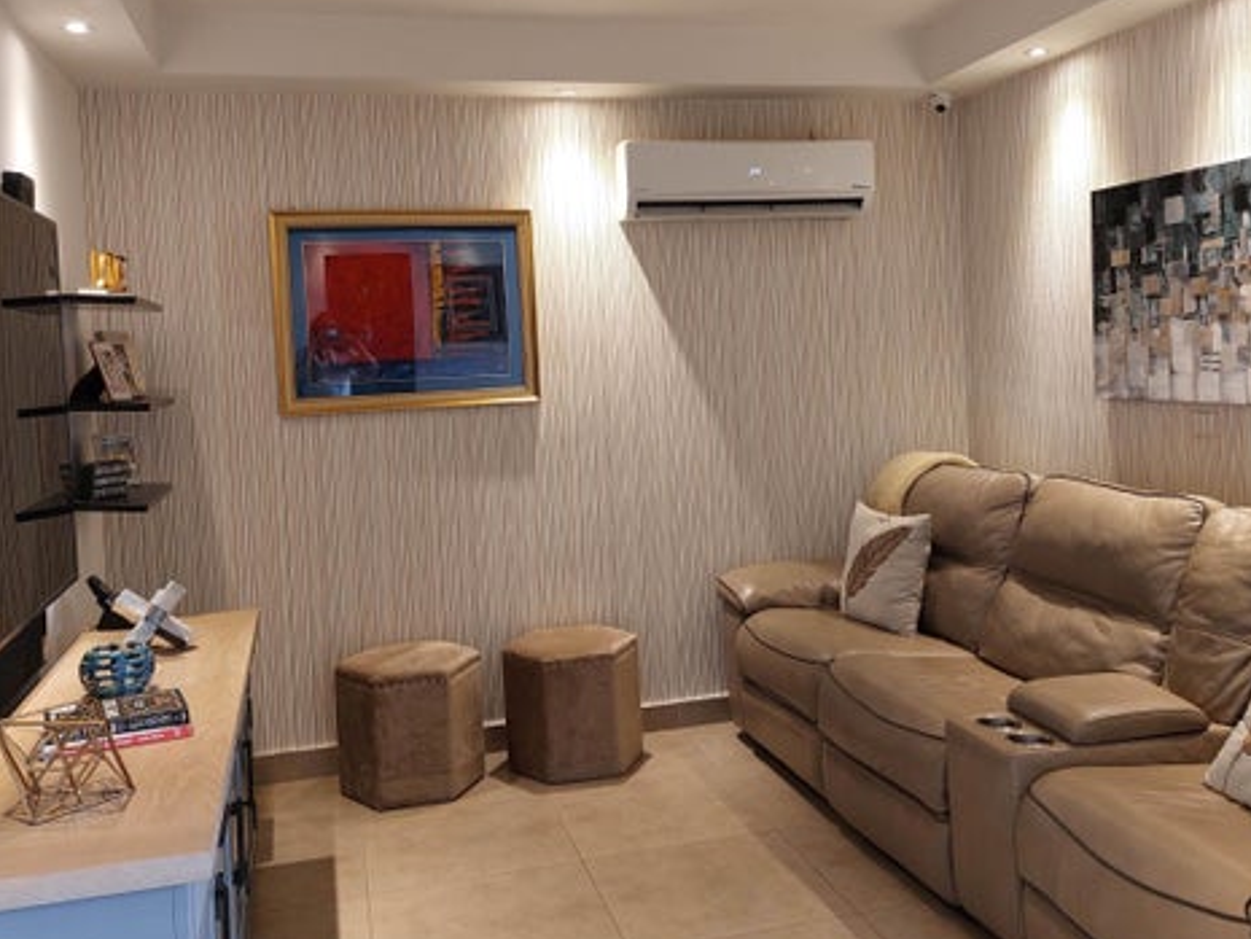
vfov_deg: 42.9
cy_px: 417
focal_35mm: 33
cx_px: 662
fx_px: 1193
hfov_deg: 55.3
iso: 250
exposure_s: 1/60
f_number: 1.8
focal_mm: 5.23
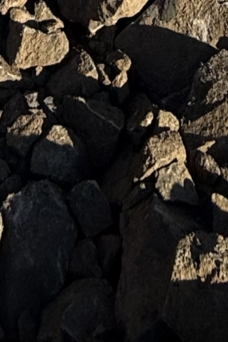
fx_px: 825
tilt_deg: +6.6
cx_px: 106
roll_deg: -4.9
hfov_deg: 15.7
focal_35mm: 87
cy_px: -661
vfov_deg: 11.9
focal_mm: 2.22
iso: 50
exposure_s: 1/1497
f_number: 2.2
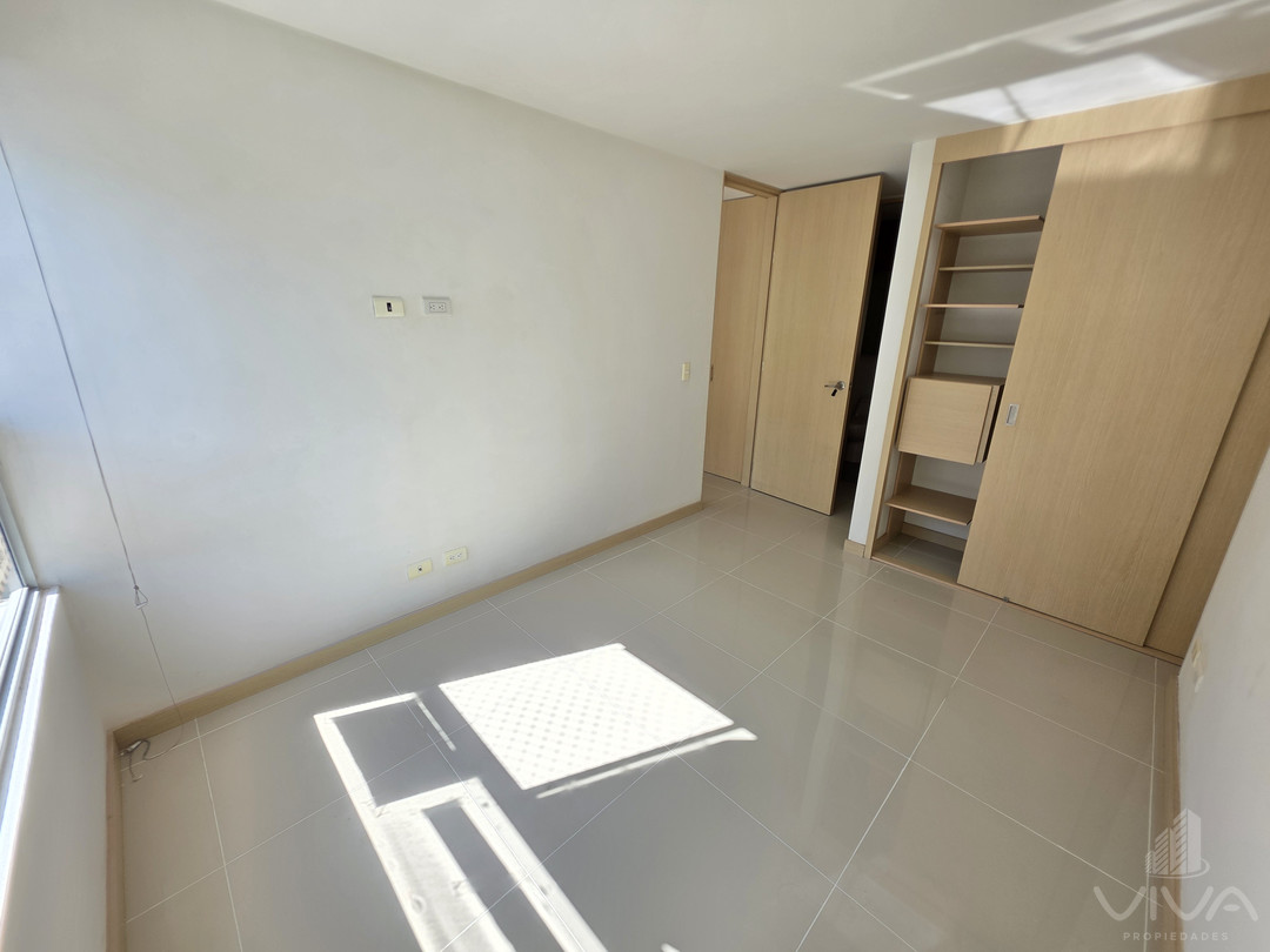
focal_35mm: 13
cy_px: 476
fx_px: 477
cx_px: 635
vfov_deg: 89.9
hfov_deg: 106.2
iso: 40
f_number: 1.9
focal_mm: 2.2
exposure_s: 1/307
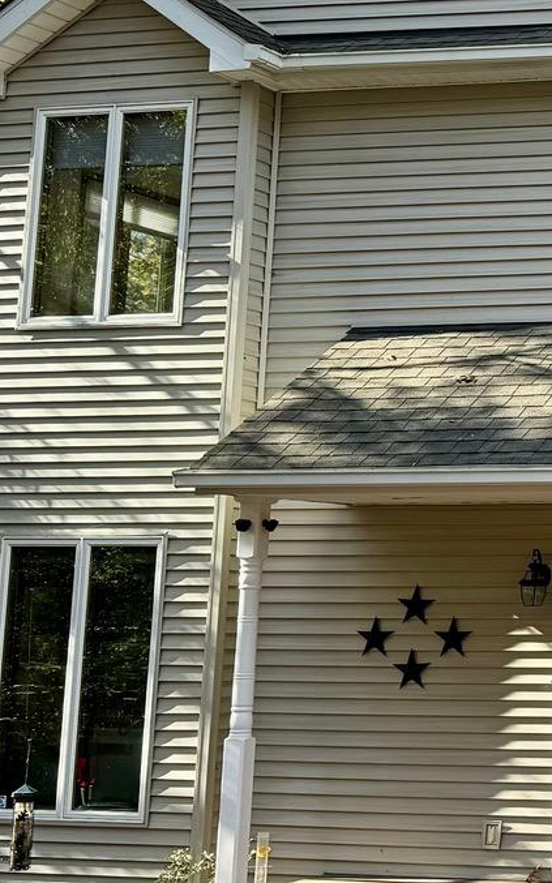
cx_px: 1014
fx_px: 1854
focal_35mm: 77
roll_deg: -0.6
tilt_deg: +7.5
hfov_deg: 14.7
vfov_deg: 26.7
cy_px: 309
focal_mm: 6.76
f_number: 1.78
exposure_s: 1/522
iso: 80
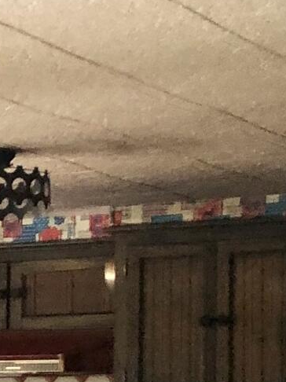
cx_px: -480
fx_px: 1907
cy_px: 485
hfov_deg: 7.8
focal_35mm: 173
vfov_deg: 11.2
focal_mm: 4
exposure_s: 1/20
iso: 40
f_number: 1.8
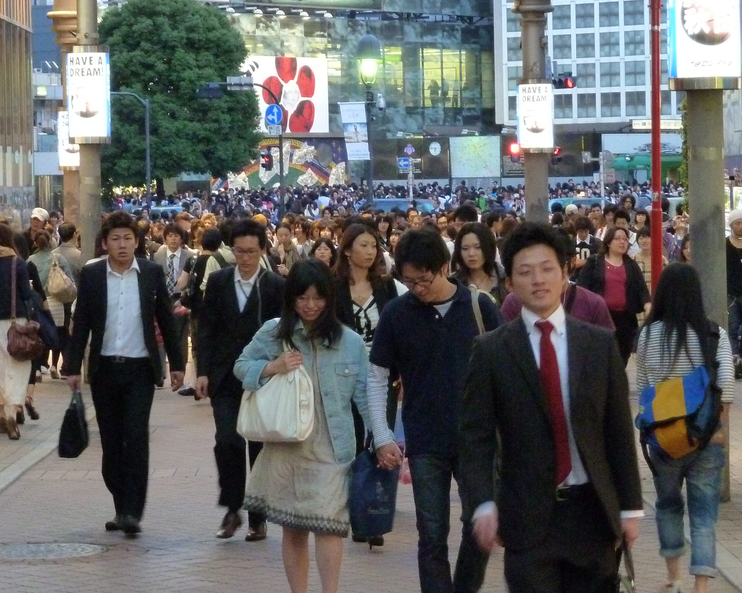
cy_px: 203
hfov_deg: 15.4
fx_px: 2745
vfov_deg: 12.3
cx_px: 276
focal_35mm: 125
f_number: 4.2
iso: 800
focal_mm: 13.7
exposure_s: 1/30
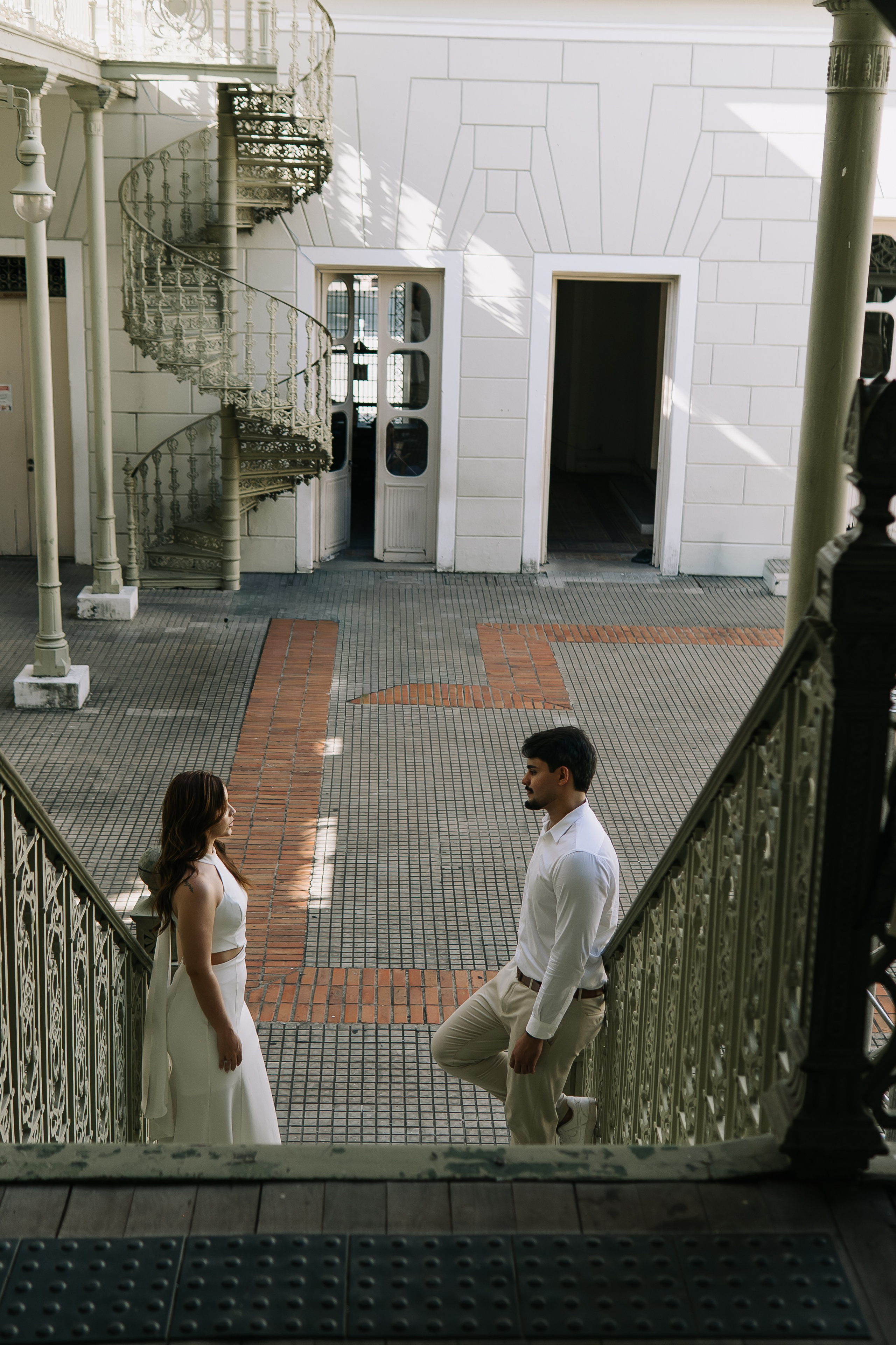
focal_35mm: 45
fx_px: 1680
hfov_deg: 29.9
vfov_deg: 43.6
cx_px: 448
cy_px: 672
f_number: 2.8
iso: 100
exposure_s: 1/200
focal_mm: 30
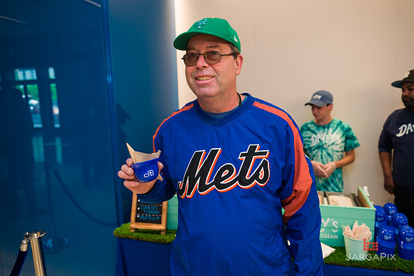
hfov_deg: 67.4
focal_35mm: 27
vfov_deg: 47.9
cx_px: 207
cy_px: 138
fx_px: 310
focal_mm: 27
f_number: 4
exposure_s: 1/200
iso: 400
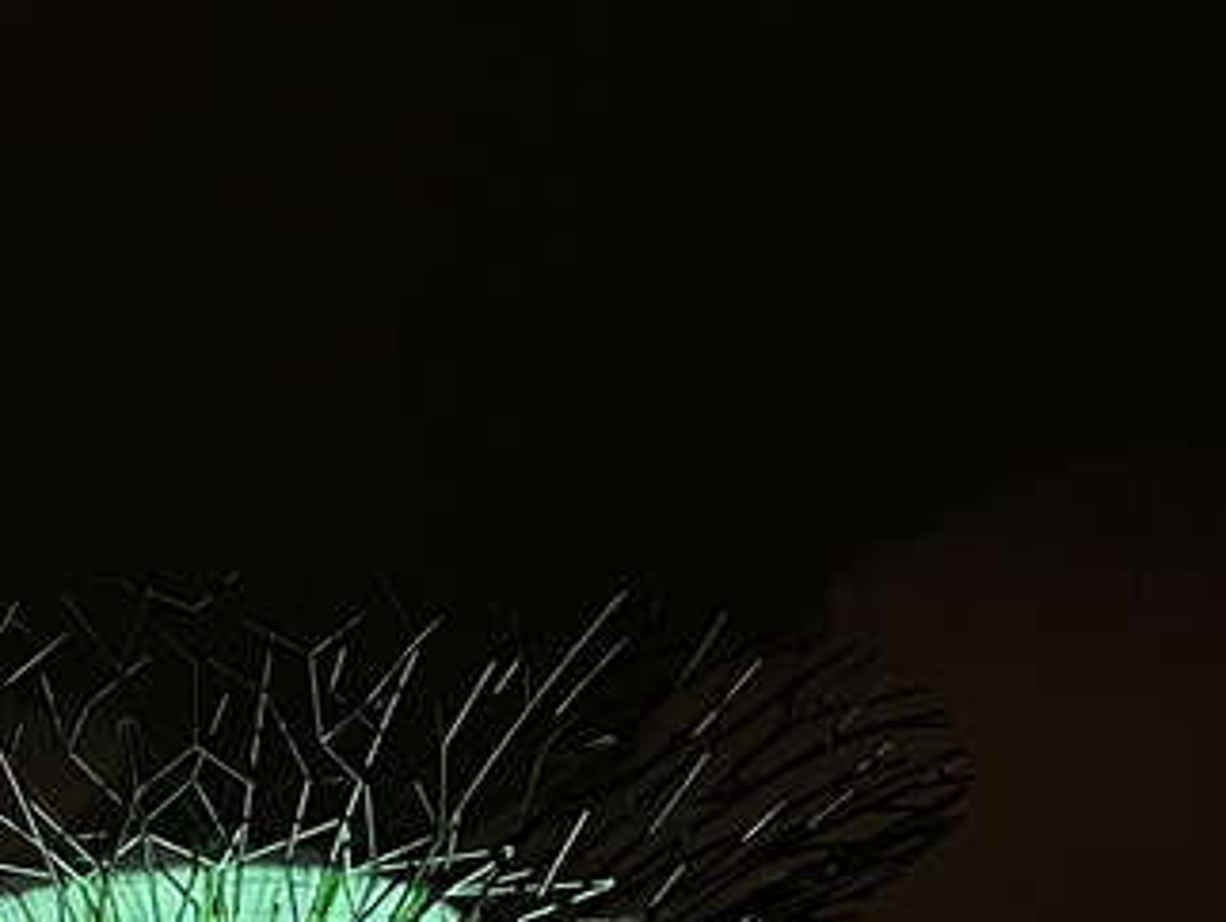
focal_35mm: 129
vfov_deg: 11.4
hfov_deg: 14.1
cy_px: -8
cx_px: -731
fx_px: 4572
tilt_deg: +30.8
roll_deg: +2.1
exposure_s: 1/30
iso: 640
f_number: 1.5
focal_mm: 5.7
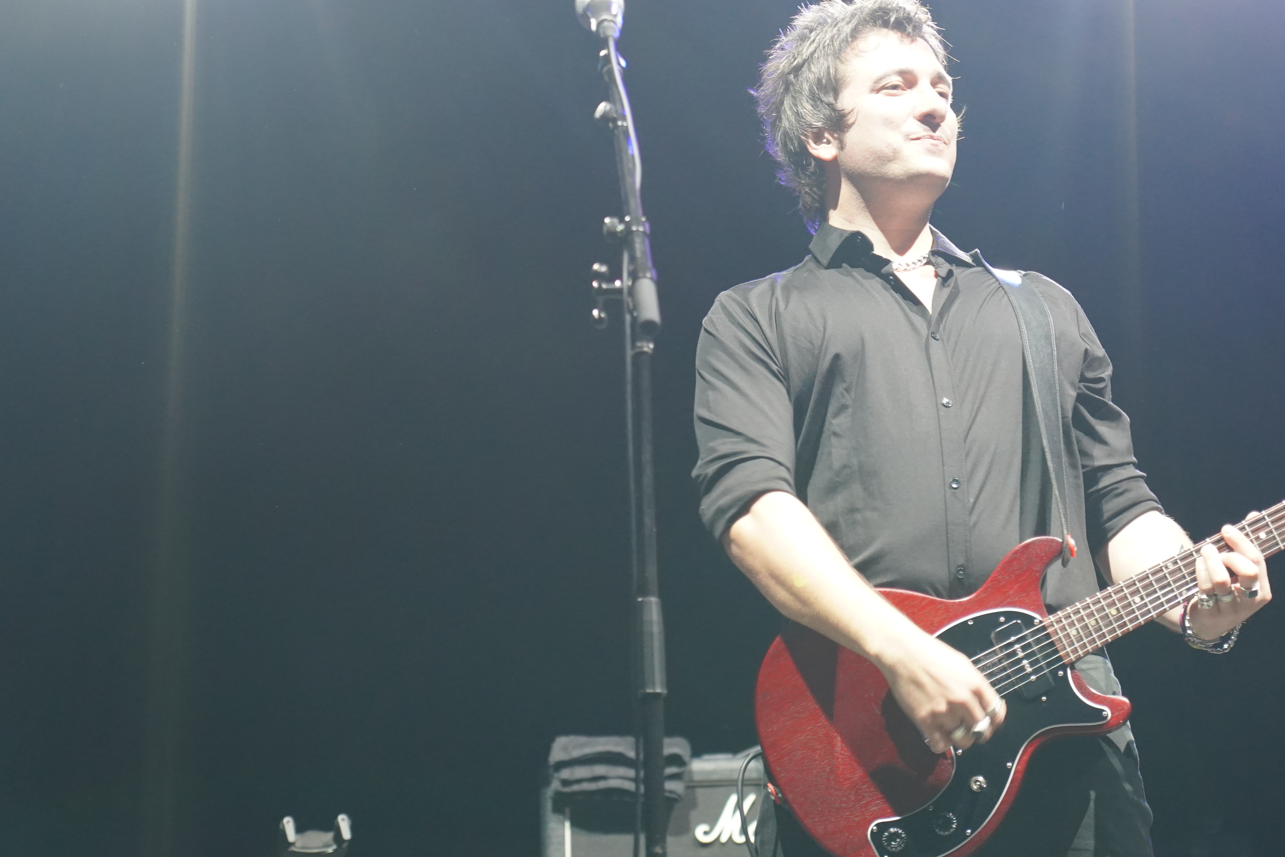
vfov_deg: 10.1
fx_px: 4854
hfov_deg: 15.1
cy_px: 402
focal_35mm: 136
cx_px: 807
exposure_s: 1/160
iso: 3200
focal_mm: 105
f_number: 4
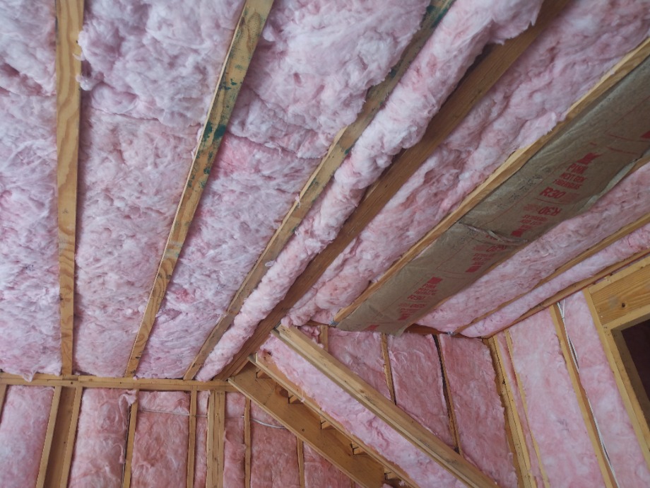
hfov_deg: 81.7
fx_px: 376
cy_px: 244
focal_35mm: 20
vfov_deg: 66.0
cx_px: 325
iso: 100
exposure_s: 1/128
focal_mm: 3.54
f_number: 2
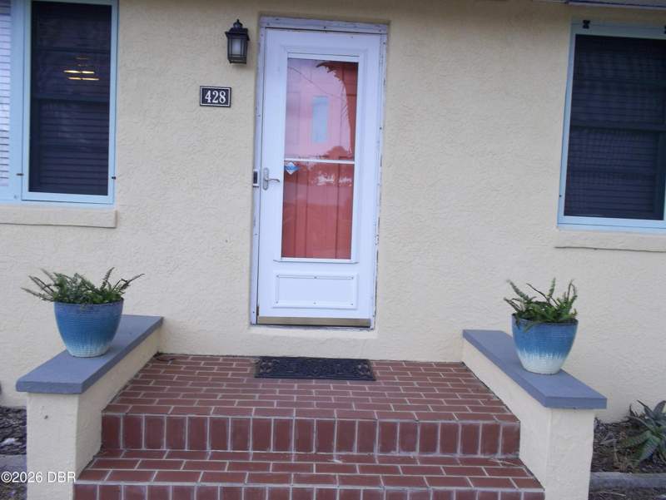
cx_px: 333
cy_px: 250
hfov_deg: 61.6
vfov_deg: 48.3
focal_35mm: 29
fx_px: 558
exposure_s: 1/30
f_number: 3.3
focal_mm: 4.1
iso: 80
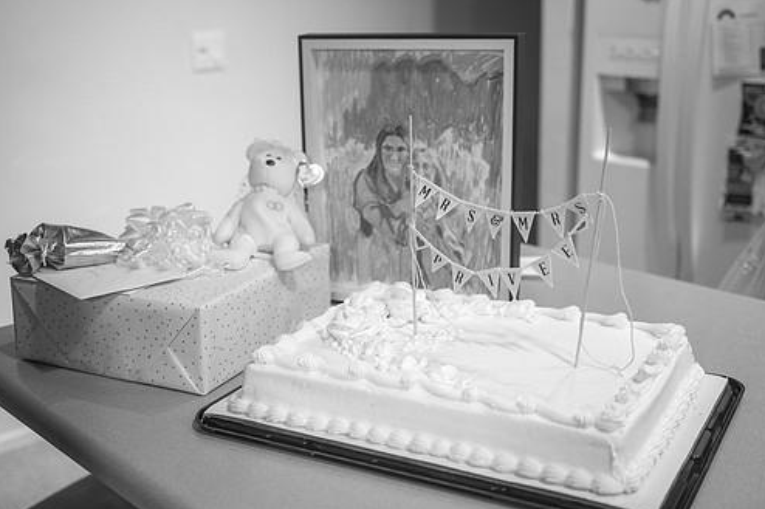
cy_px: 282
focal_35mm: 47
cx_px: 344
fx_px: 998
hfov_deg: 41.9
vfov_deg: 28.6
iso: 1600
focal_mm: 40
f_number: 3.2
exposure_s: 1/200
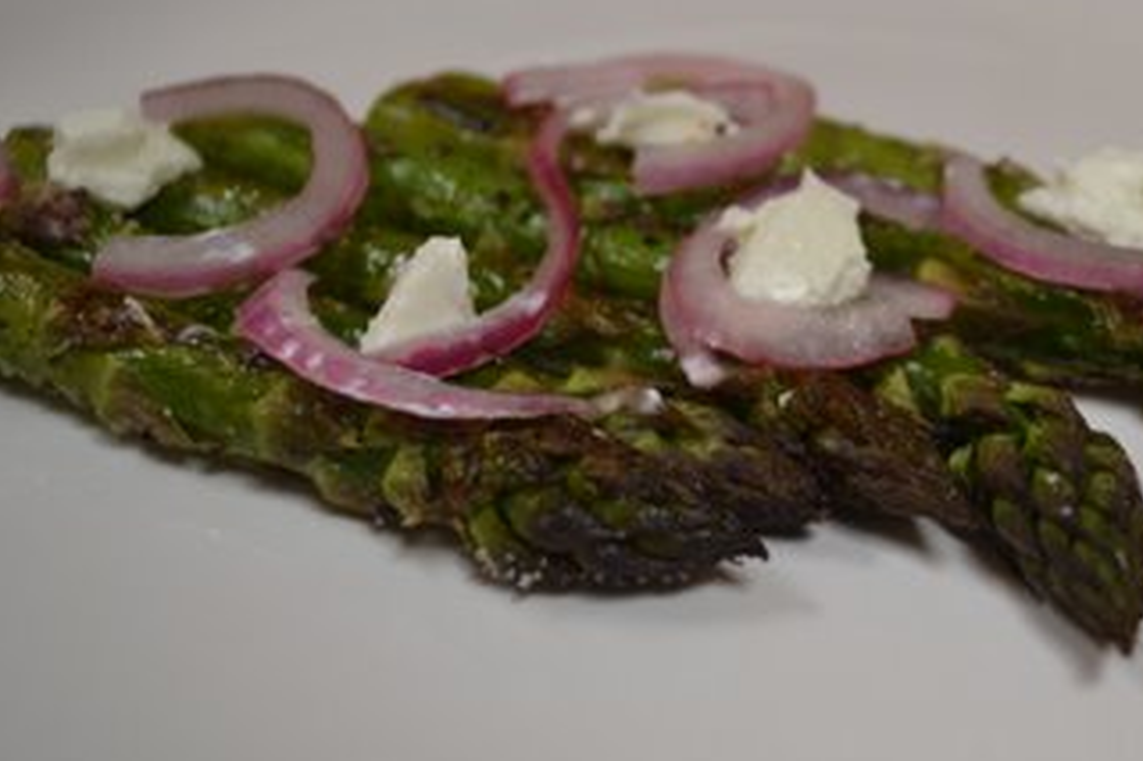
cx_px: 854
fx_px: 1714
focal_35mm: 54
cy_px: 357
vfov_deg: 25.0
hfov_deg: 36.1
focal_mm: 24
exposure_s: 1/60
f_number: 4
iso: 400
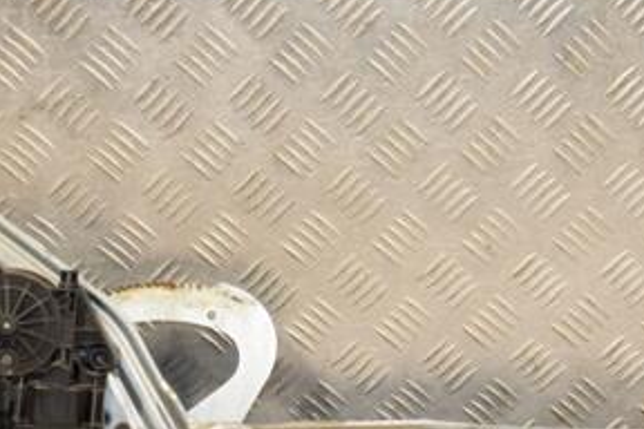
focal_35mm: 100
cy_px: 306
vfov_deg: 13.7
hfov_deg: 20.4
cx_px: 418
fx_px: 1789
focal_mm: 32
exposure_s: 1/200
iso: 800
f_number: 7.1
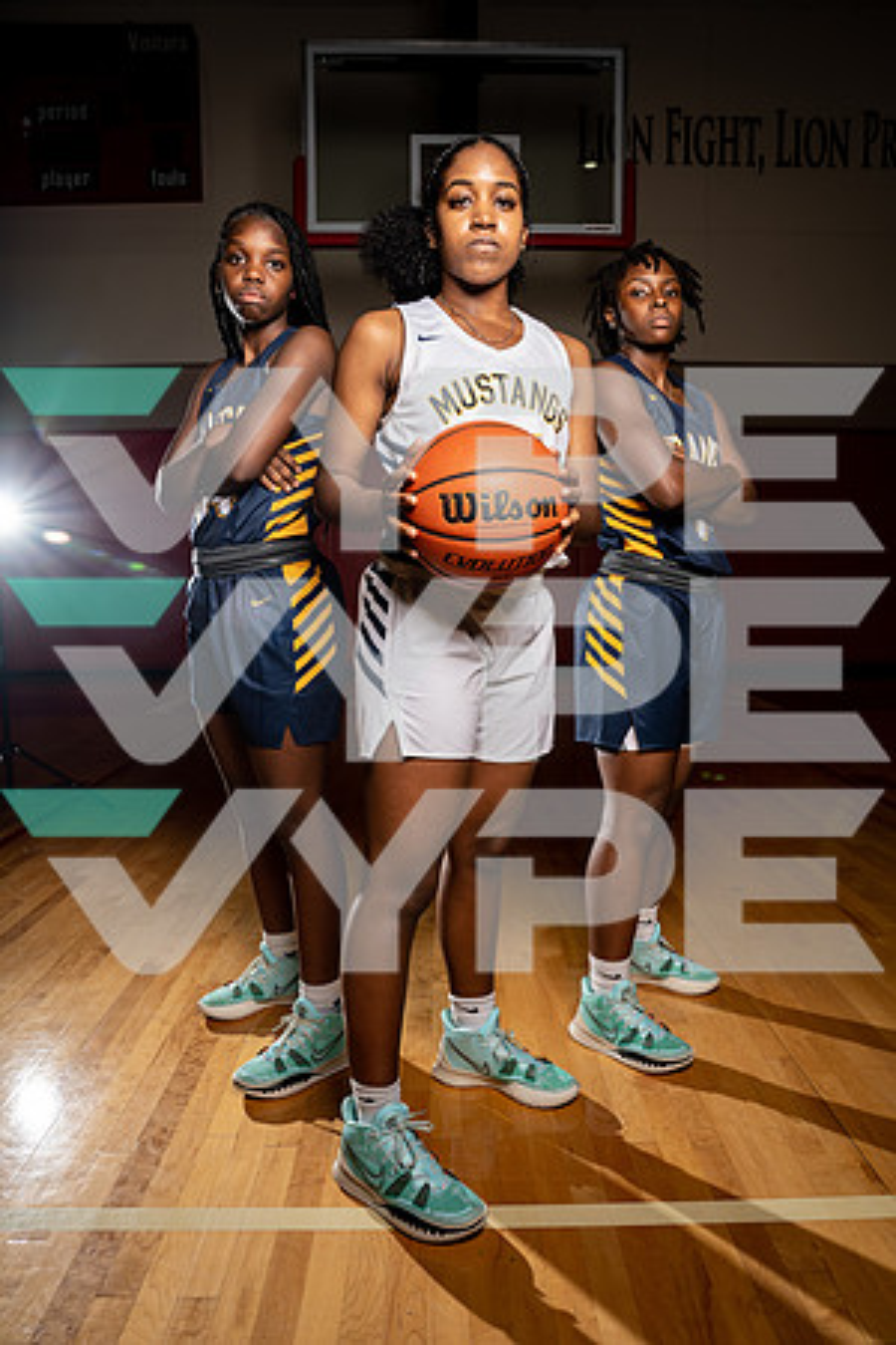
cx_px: 448
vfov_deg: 73.7
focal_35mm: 24
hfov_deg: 53.1
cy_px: 672
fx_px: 896
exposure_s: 1/250
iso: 100
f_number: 7.1
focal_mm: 24
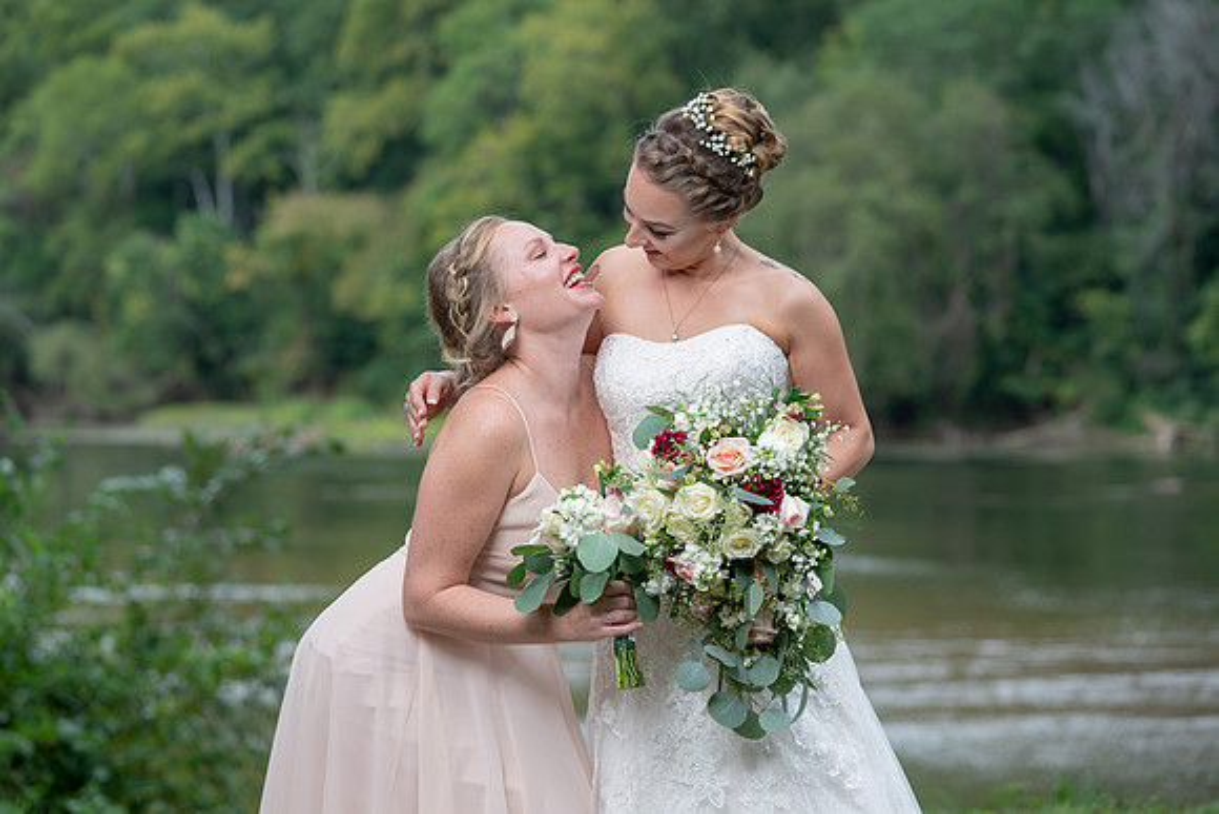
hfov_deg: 19.4
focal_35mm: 105
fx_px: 3557
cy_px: 407
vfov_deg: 13.0
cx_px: 599
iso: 100
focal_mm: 102
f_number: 4
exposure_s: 1/250
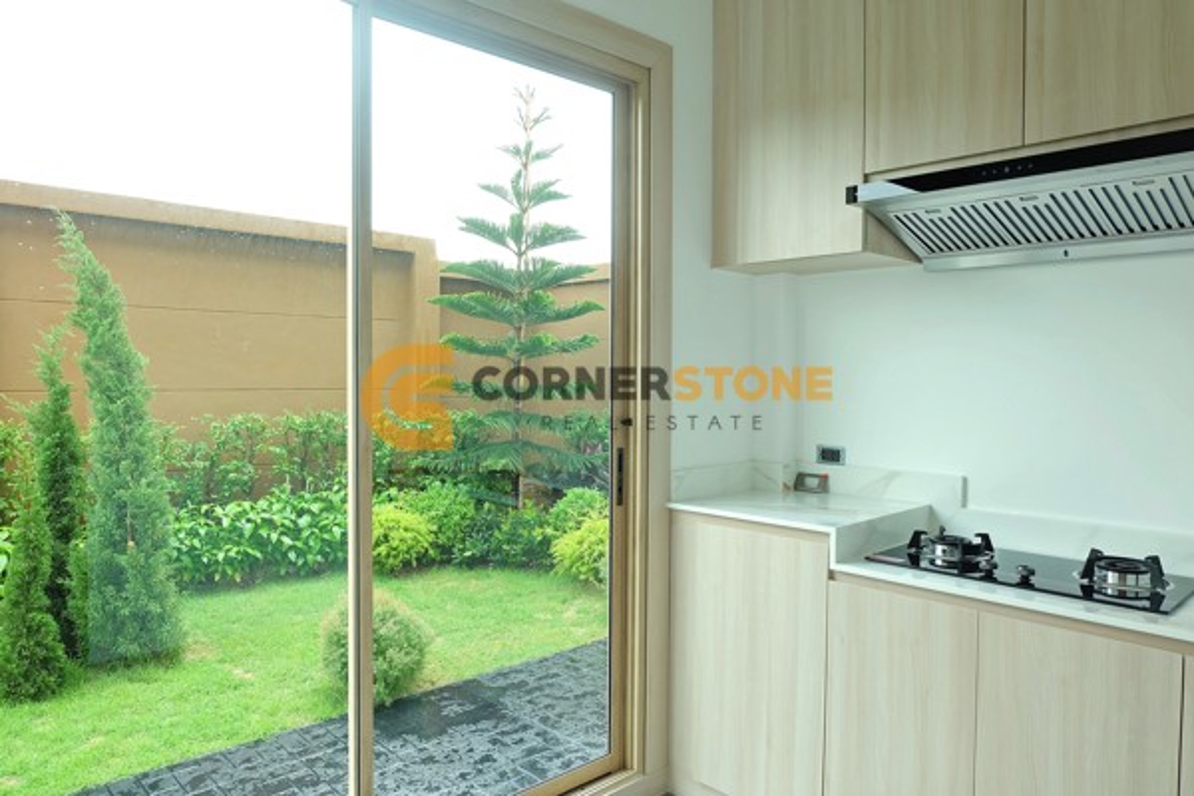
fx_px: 796
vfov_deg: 53.1
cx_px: 597
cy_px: 398
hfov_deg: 73.7
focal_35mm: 24
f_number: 4
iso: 200
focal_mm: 16
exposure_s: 1/125
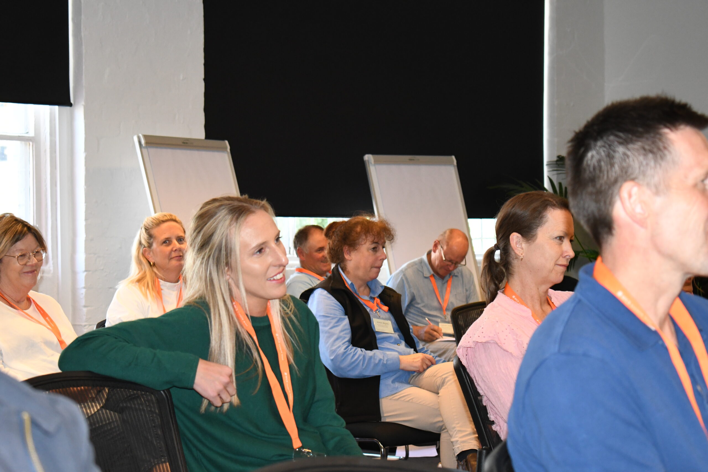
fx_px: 1613
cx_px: 354
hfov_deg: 24.8
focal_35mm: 82
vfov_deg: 16.7
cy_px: 236
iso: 2000
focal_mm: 55
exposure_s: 1/100
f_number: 5.6
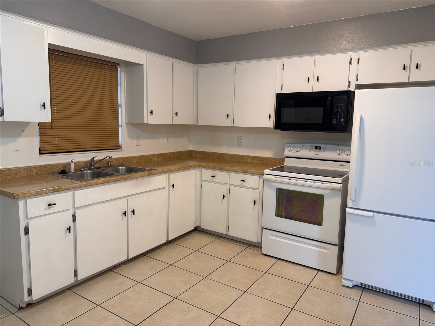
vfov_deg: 56.8
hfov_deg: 71.6
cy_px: 163
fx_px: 302
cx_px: 218
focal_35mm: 24
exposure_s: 1/60
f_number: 1.78
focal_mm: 6.76
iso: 125
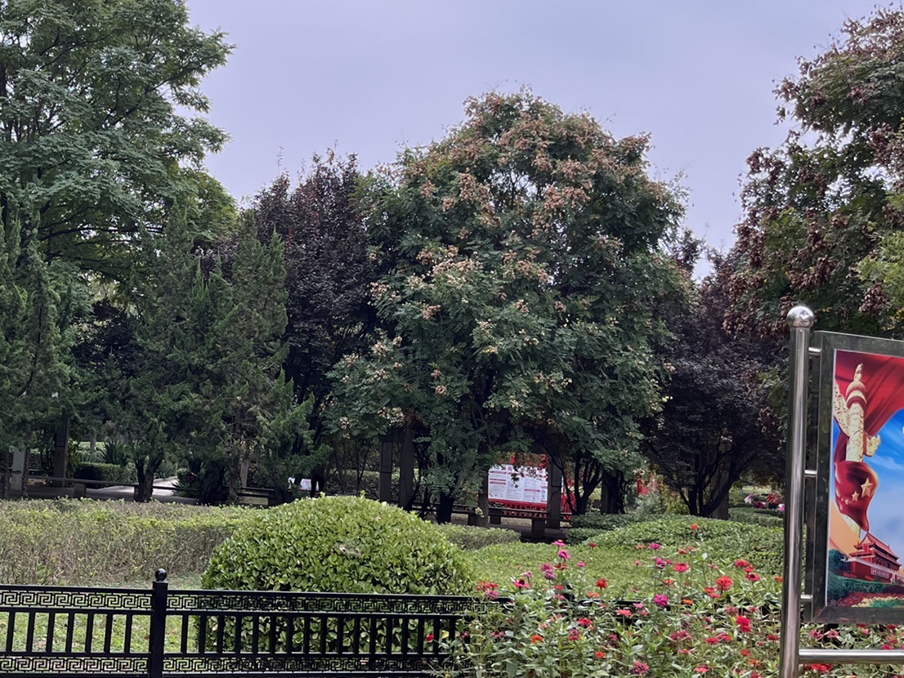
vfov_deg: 30.9
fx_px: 1228
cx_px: 125
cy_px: 304
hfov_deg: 38.2
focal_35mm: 47
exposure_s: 1/397
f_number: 1.6
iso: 50
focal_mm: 5.1
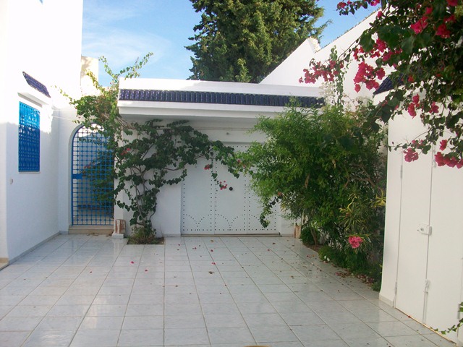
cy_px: 174
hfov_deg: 56.8
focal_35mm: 32
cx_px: 232
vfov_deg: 44.2
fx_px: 428
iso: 64
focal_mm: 5.7
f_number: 2.8
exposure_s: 1/500
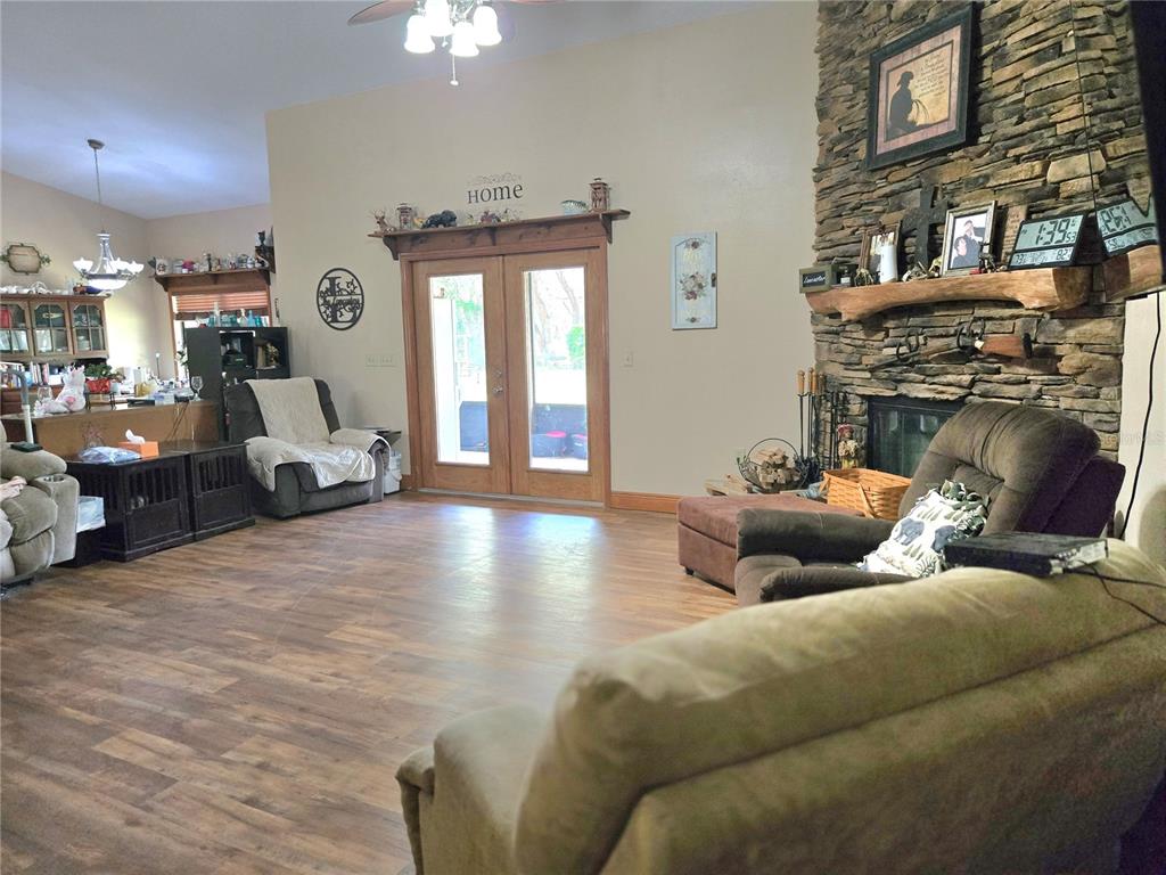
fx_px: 775
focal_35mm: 23
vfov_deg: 58.9
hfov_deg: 73.9
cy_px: 438
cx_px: 583
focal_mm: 5.4
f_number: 1.8
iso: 640
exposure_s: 1/120
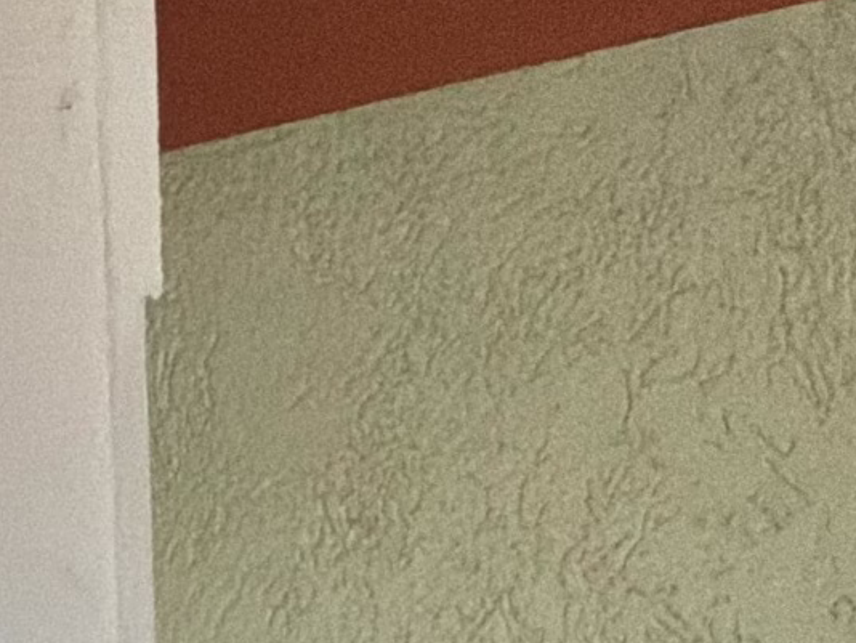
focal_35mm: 151
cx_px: -1310
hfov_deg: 10.8
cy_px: 512
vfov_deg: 9.8
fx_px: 3736
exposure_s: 1/40
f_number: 1.8
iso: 320
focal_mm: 3
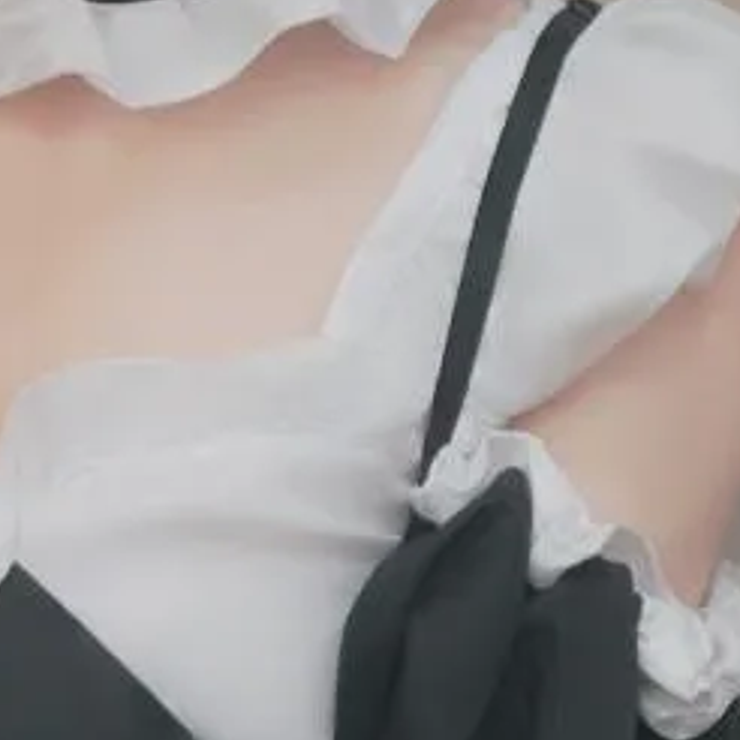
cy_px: 180
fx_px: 5635
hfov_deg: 7.5
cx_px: 108
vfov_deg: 7.5
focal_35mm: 233
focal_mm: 75
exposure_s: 1/100
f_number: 2.8
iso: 320
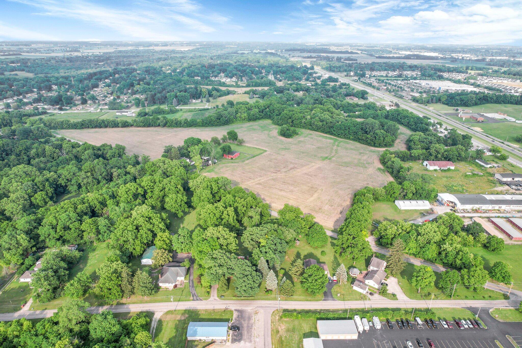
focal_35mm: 22
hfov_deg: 78.6
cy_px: 174
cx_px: 261
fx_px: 319
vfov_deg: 57.2
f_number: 2.8
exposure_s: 1/500
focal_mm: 8.38
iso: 100
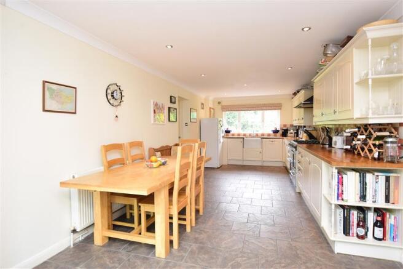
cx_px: 202
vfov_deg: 67.4
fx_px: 201
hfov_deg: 90.0
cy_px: 134
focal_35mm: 18
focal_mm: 12
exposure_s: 1/13
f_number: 5
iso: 200
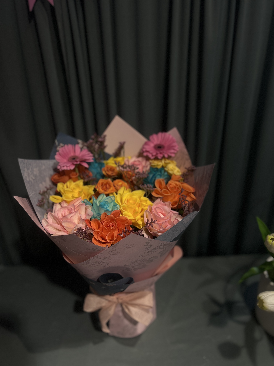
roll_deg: +1.1
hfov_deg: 53.1
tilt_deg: -28.2
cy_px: 183
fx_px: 274
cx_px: 137
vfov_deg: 67.3
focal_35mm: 26
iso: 50
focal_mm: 5.7
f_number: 1.5
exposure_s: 1/658
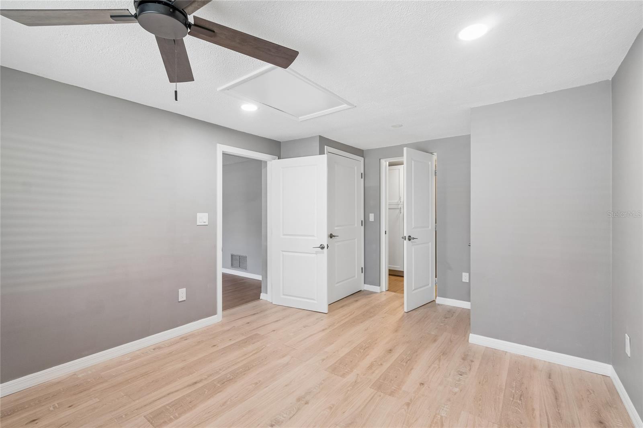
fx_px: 268
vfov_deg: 77.3
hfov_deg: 100.4
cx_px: 322
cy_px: 214
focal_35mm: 15
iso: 100
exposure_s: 1/6
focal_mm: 10
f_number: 7.1
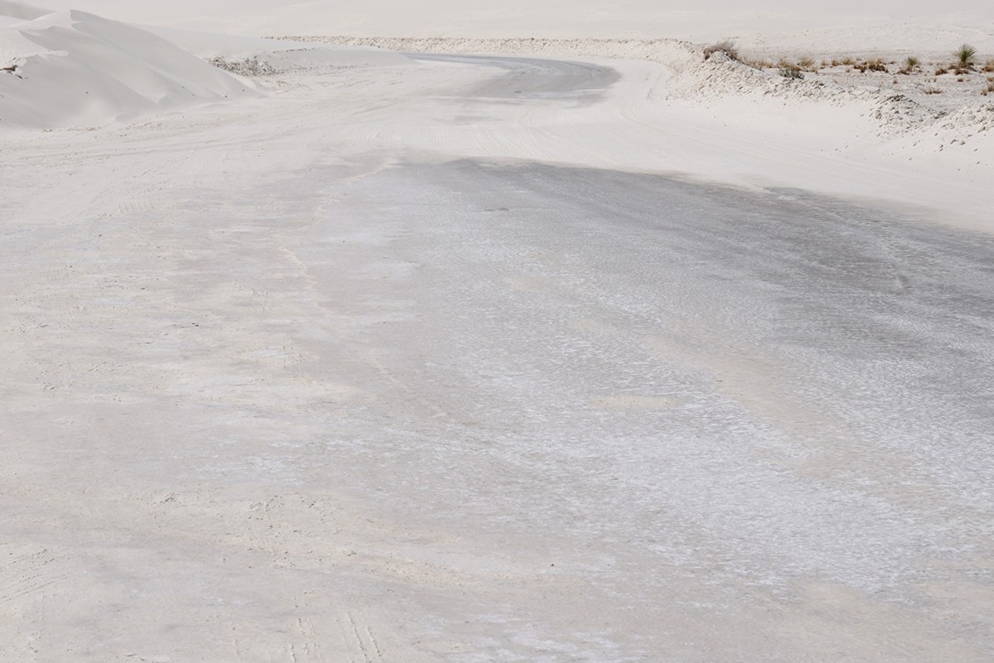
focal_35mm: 108
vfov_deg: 12.7
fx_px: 2982
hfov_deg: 18.9
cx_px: 345
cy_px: 176
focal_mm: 60
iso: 50
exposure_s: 1/320
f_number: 14
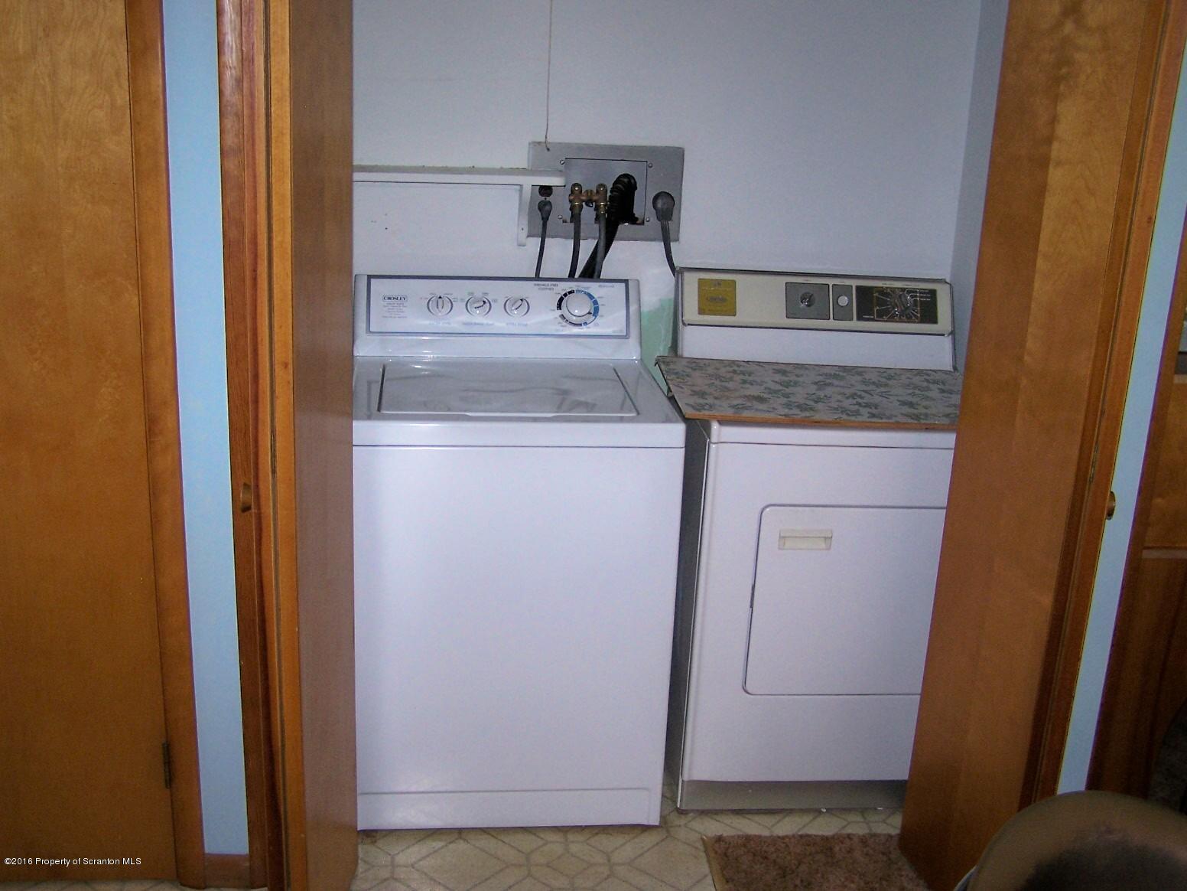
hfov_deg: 49.0
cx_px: 594
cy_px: 446
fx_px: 1303
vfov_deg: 37.7
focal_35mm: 38
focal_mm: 6.3
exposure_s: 1/60
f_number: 2.8
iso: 140
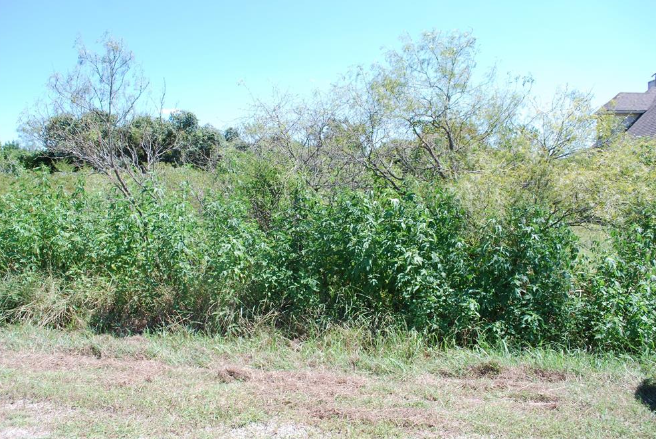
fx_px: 511
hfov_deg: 65.4
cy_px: 214
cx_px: 320
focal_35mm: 28
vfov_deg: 46.5
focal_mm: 18
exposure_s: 1/160
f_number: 6.3
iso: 100
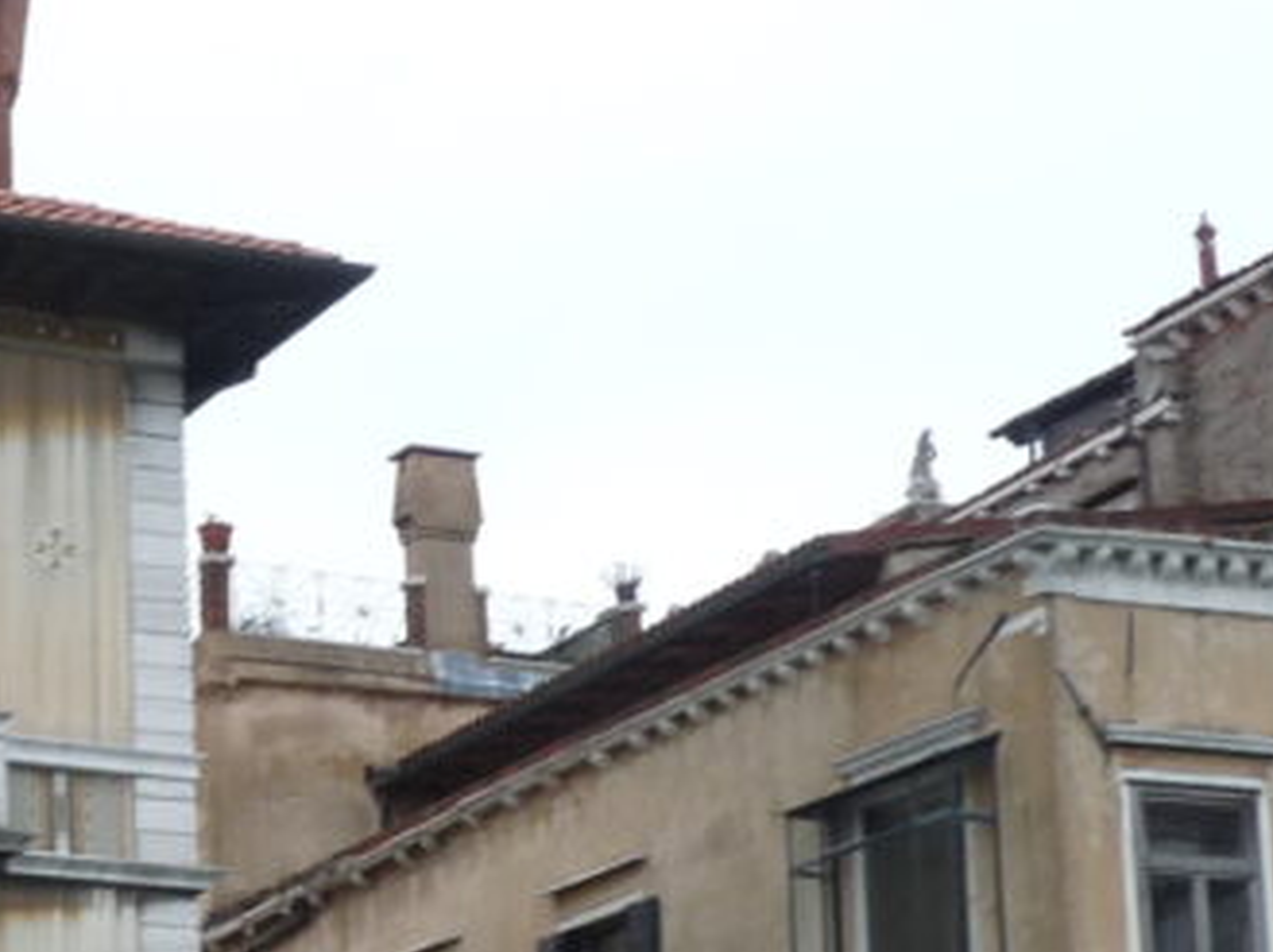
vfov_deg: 12.9
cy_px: 1244
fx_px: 4078
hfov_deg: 16.4
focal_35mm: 111
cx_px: -557
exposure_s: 1/100
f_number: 3.2
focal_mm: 4.8
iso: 100
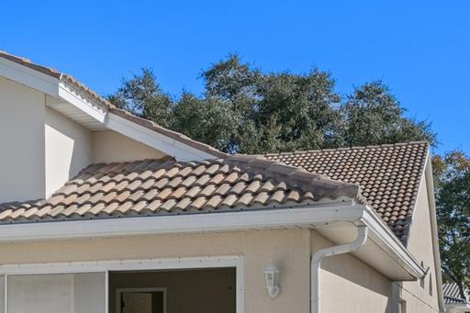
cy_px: 229
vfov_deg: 19.3
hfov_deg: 27.5
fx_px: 914
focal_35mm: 70
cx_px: 22
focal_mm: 35
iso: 320
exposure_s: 1/800
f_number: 8
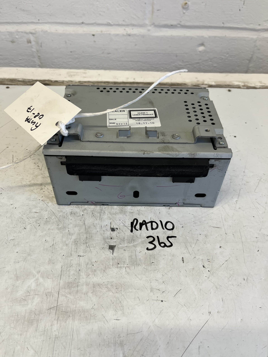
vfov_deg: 67.3
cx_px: 134
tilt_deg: -46.0
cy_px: 178
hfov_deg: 53.1
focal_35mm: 26
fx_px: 268
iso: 80
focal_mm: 5.1
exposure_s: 1/100
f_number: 1.6
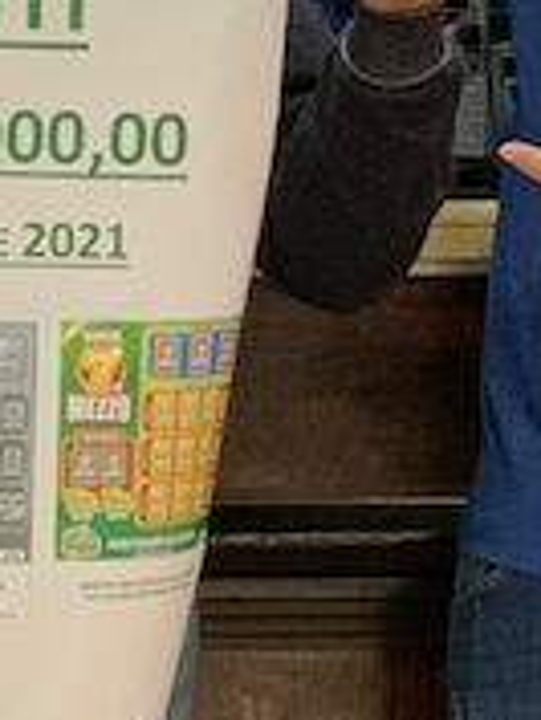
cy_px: 293
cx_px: 12
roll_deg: -0.5
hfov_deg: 6.3
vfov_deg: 8.4
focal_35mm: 235
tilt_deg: -4.3
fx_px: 4891
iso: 250
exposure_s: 1/50
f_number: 2.4
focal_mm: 6
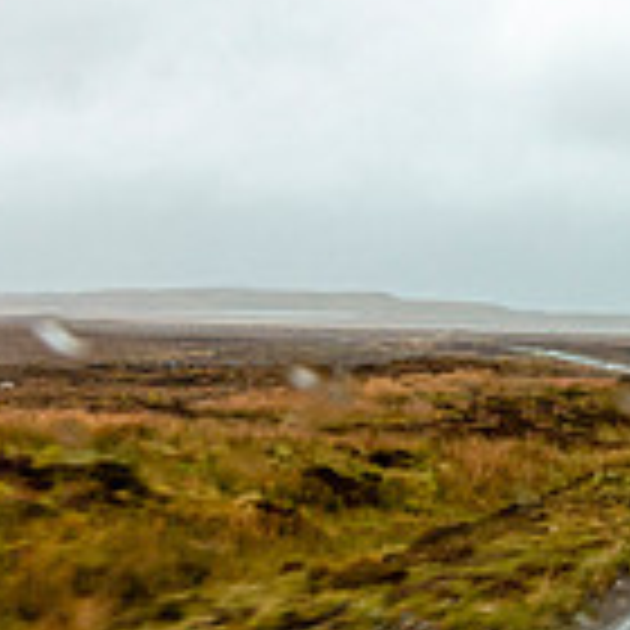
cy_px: 391
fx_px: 2100
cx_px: 878
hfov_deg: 16.0
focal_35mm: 102
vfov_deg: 17.0
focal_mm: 10.6
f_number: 8
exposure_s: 1/80
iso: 125
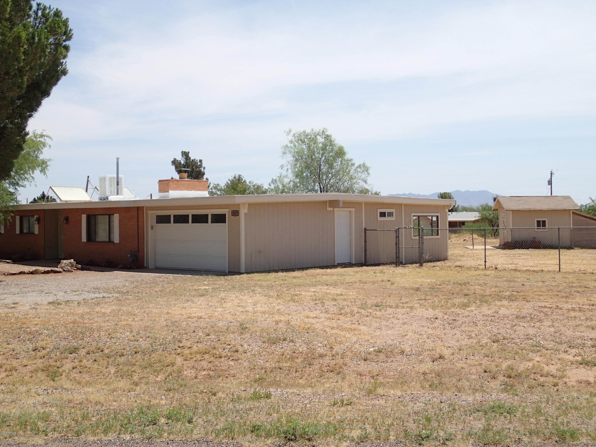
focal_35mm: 43
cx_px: 298
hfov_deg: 43.9
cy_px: 224
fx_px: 740
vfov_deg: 33.6
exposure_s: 1/800
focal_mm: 7.86
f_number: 4
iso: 100
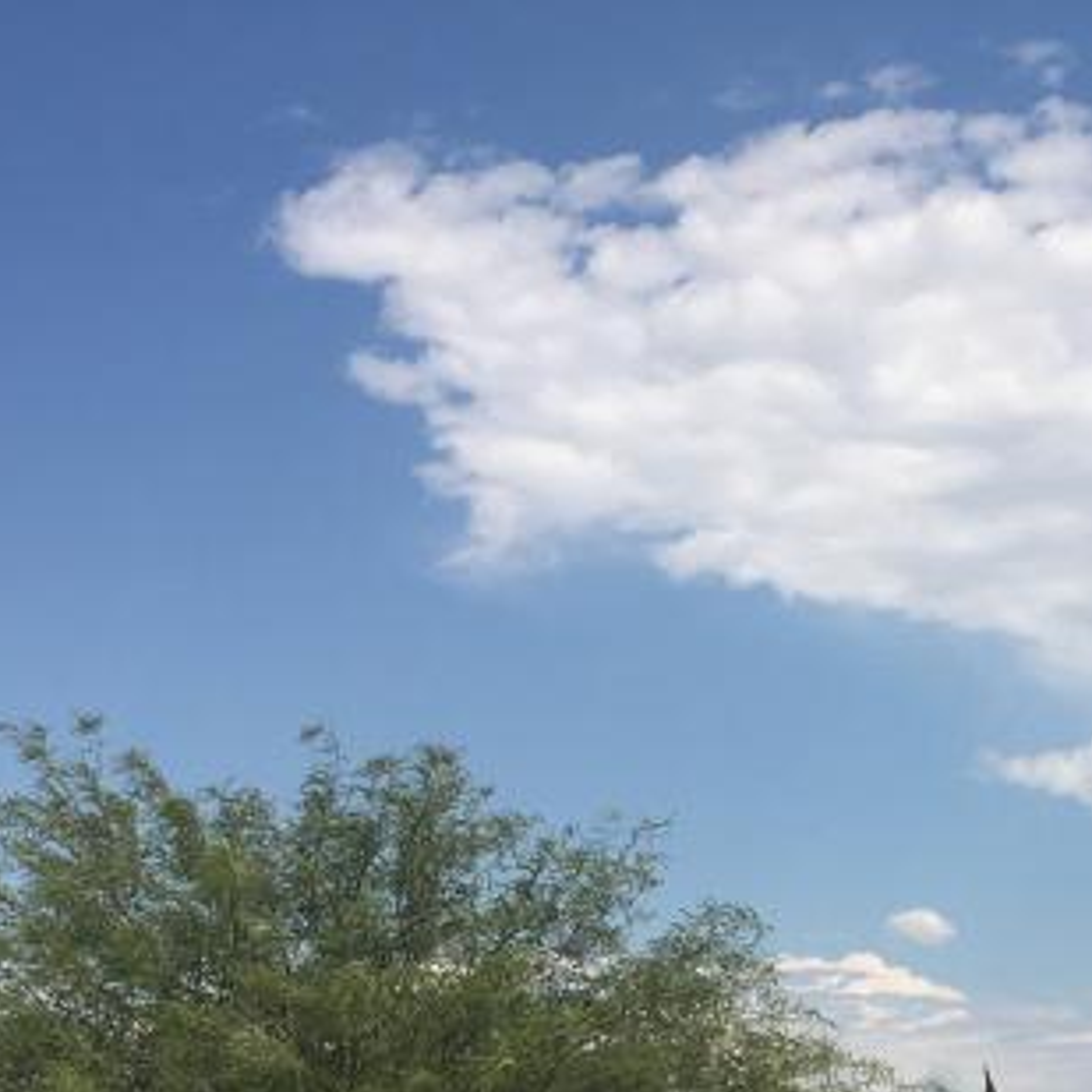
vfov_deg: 19.2
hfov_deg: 20.0
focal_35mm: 85
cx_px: 979
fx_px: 3034
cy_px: 1325
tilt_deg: -0.1
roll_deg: +0.4
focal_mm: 4.15
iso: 25
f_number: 2.2
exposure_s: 1/2653
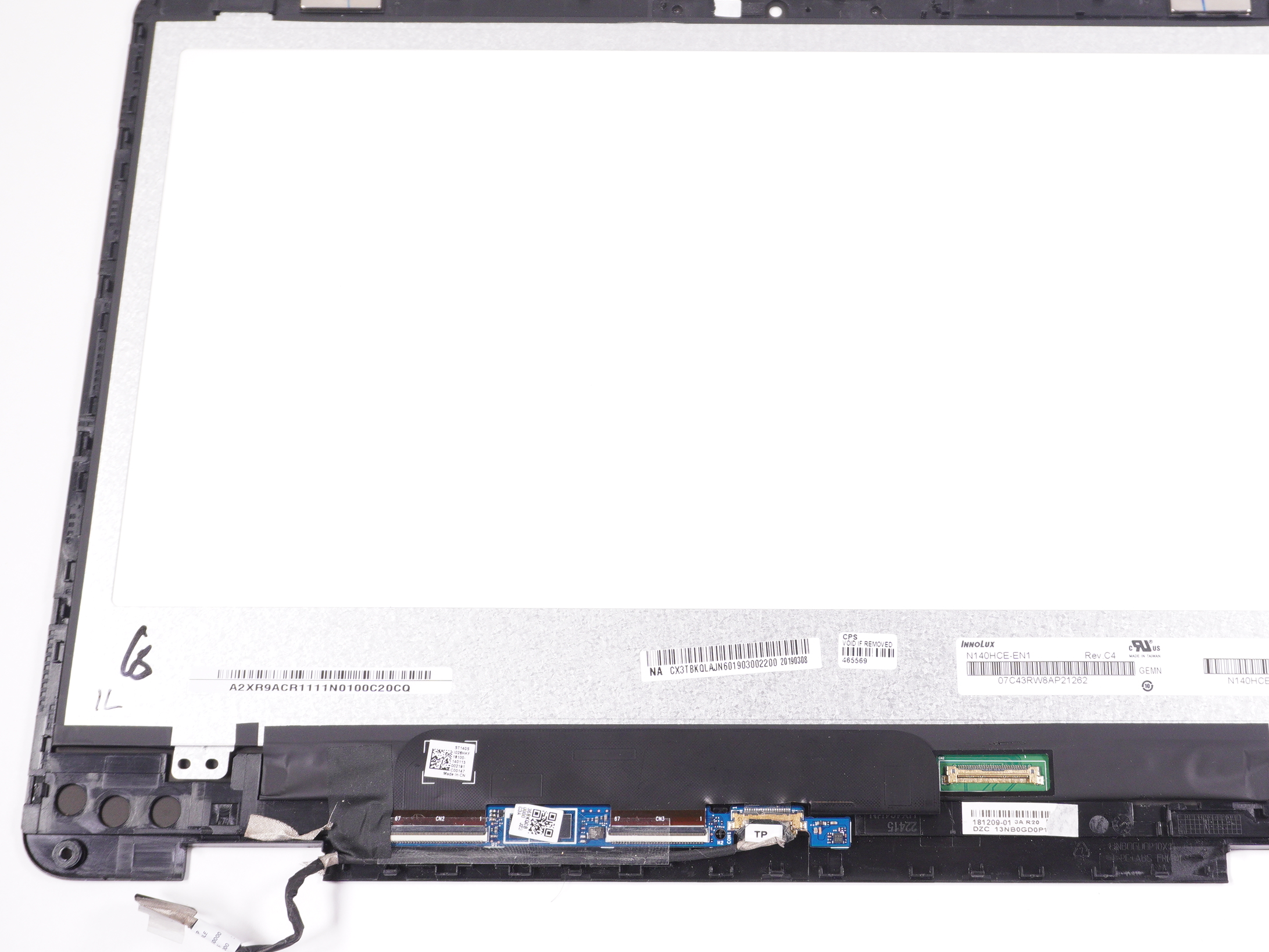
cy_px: 471
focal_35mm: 46
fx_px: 1674
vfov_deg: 31.7
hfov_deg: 41.3
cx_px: 766
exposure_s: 1/250
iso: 640
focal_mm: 23
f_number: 5.6
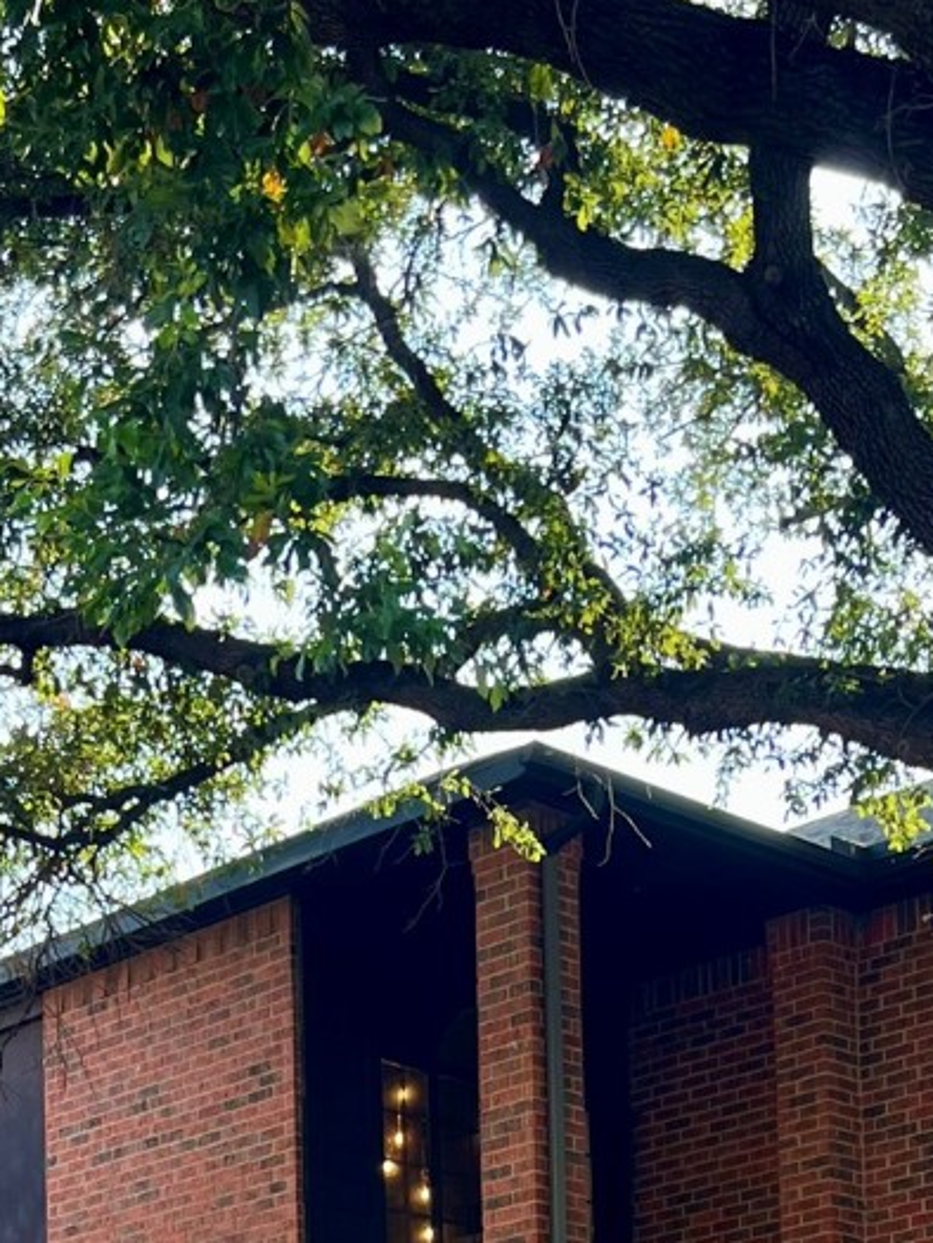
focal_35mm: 76
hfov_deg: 19.4
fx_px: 2730
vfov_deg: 23.2
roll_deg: +1.1
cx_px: 476
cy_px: 1548
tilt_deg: +6.5
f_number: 1.5
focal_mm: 5.7
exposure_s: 1/468
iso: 50
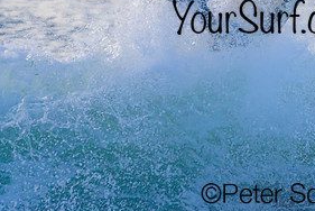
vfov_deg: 0.7
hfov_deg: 1.0
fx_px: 18061
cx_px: 288
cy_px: 7
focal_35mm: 2062
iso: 2000
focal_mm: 1000
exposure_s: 1/2000
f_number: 11
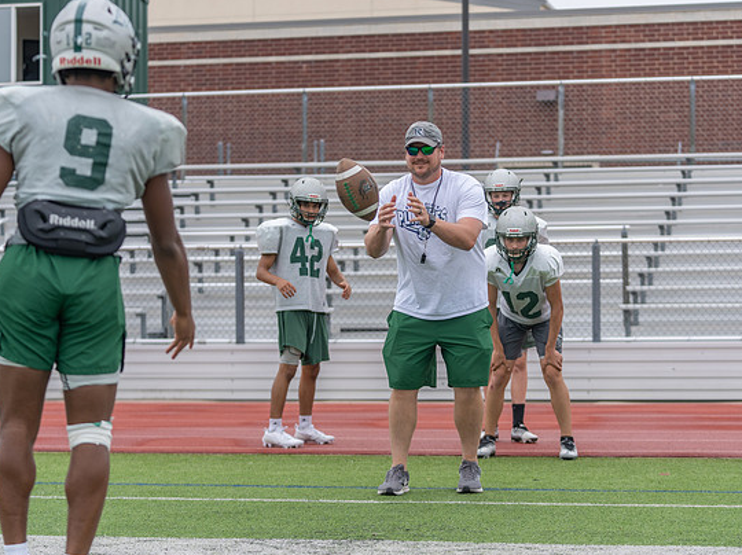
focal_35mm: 97
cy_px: 284
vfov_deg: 15.2
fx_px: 2077
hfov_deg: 20.2
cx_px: 404
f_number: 2.8
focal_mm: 77
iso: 160
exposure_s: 1/1250
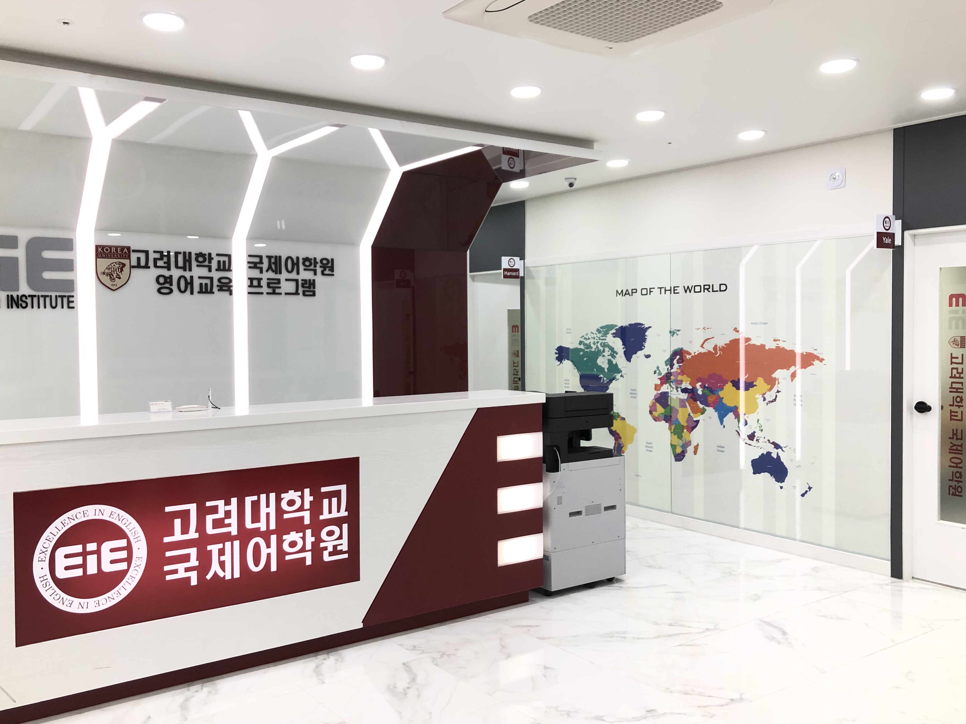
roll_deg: +0.6
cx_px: 454
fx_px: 865
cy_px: 360
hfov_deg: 58.3
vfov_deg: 45.4
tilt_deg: -1.8
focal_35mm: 31
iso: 20
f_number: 1.8
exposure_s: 1/30
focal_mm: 4
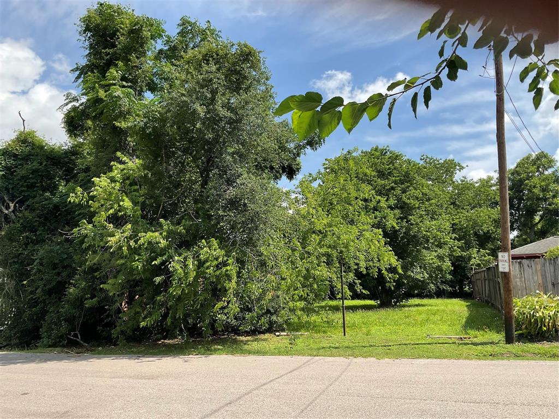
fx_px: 468
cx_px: 280
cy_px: 210
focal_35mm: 29
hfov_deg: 61.7
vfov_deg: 48.2
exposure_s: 1/1342
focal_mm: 3
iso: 16
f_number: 1.8
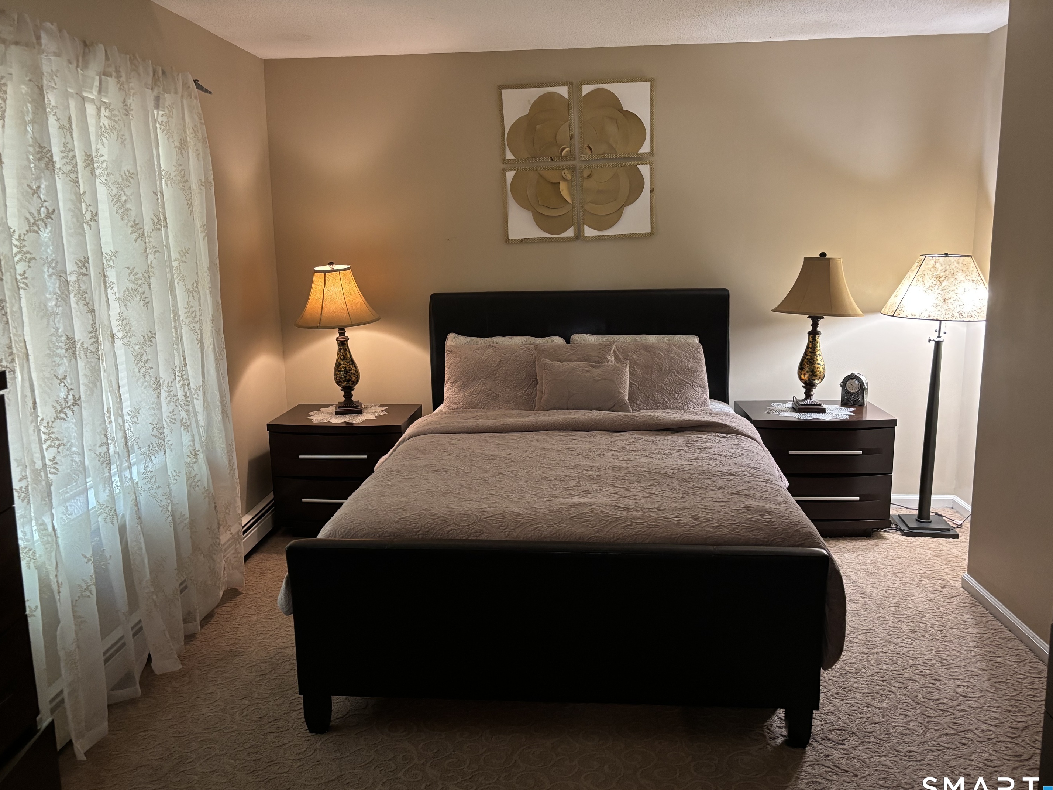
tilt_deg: -10.5
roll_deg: +1.2
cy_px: 382
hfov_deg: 63.5
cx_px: 524
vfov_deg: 49.7
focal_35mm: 28
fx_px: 852
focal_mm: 5.96
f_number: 1.6
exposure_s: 1/60
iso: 400
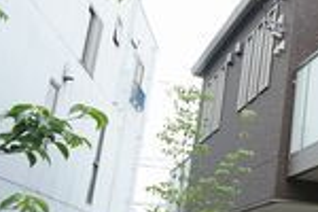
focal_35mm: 80
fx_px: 707
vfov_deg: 17.0
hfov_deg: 21.4
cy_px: 146
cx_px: 473
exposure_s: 1/80
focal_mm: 16
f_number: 5
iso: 100
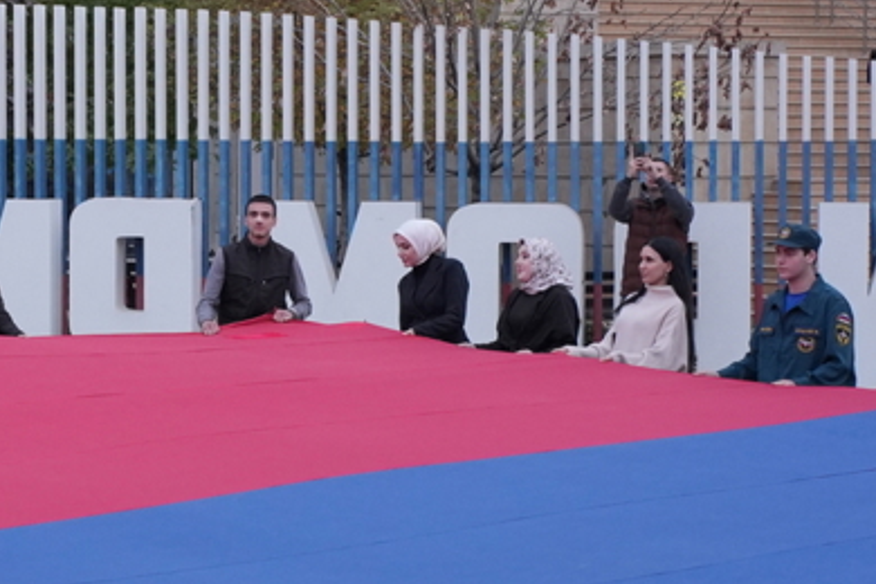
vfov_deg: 9.5
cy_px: 337
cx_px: 91
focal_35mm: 144
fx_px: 3504
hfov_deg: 14.1
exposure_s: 1/125
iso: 4000
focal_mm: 75
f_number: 11
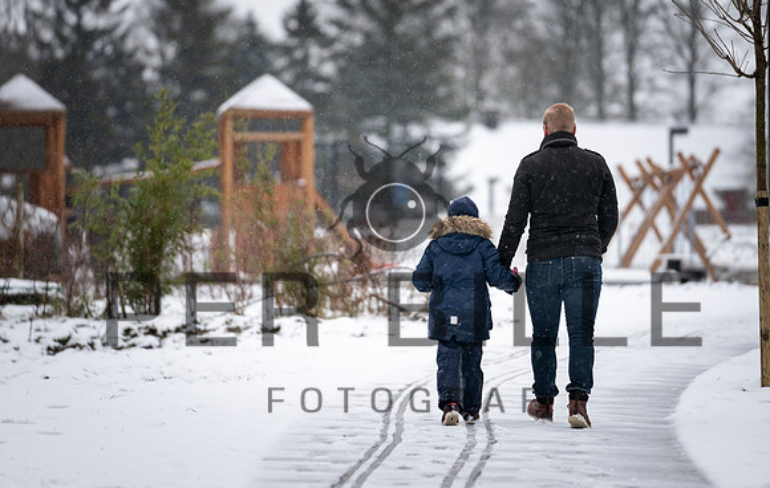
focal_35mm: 308
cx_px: 410
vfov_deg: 4.3
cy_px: 194
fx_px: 6500
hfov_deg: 6.8
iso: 800
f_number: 2.8
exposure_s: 1/1250
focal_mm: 194
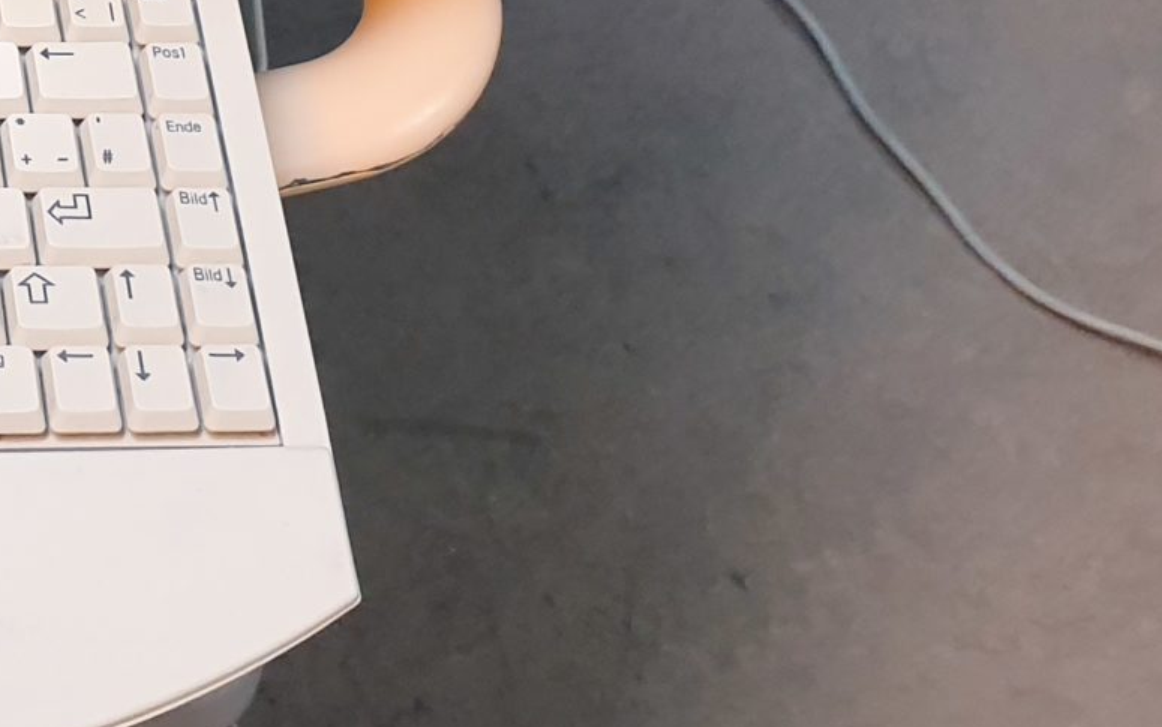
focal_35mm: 91
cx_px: -442
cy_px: -511
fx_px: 2883
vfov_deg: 13.2
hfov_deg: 20.4
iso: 160
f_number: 2.4
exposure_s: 1/50
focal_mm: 4.3
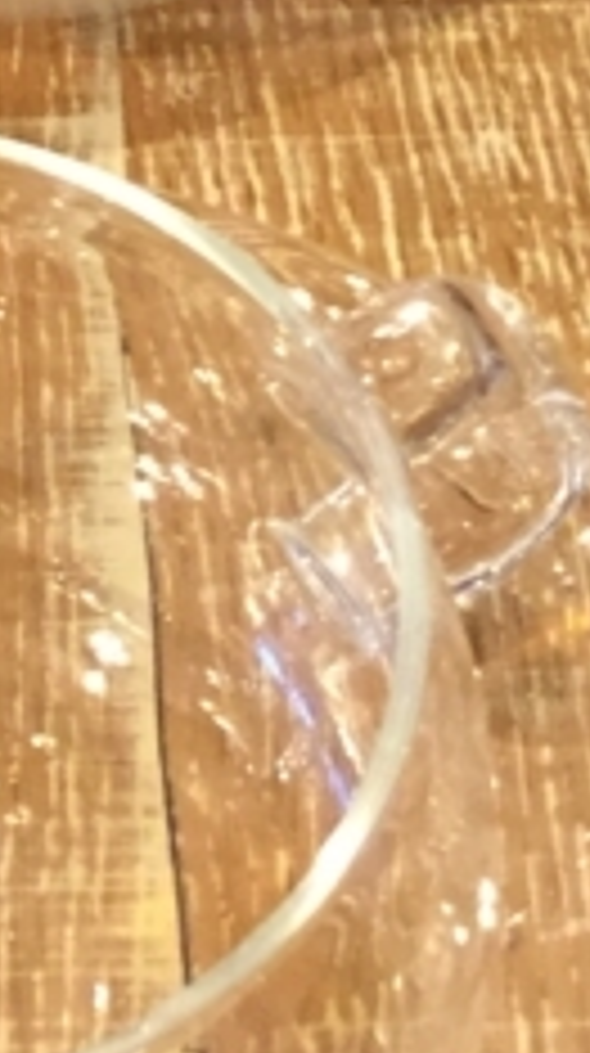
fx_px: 4131
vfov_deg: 14.1
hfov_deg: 8.1
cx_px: -185
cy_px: -202
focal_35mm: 148
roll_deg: +2.5
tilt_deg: -42.5
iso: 200
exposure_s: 1/17
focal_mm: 3.3
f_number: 2.4
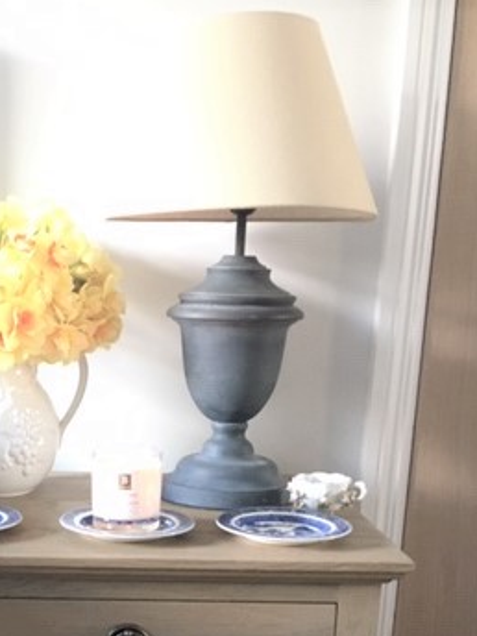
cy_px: 556
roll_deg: -1.4
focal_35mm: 51
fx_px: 937
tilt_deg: -17.1
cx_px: 90
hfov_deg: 27.9
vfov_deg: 35.6
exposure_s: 1/17
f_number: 2.2
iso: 250
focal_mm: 4.15
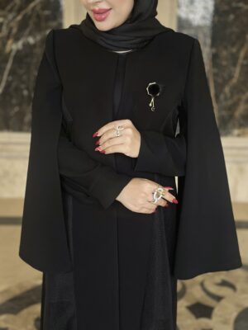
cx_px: 124
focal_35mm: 48
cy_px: 165
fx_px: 459
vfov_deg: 39.7
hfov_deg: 30.3
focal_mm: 6.86
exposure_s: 1/40
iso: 640
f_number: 1.78
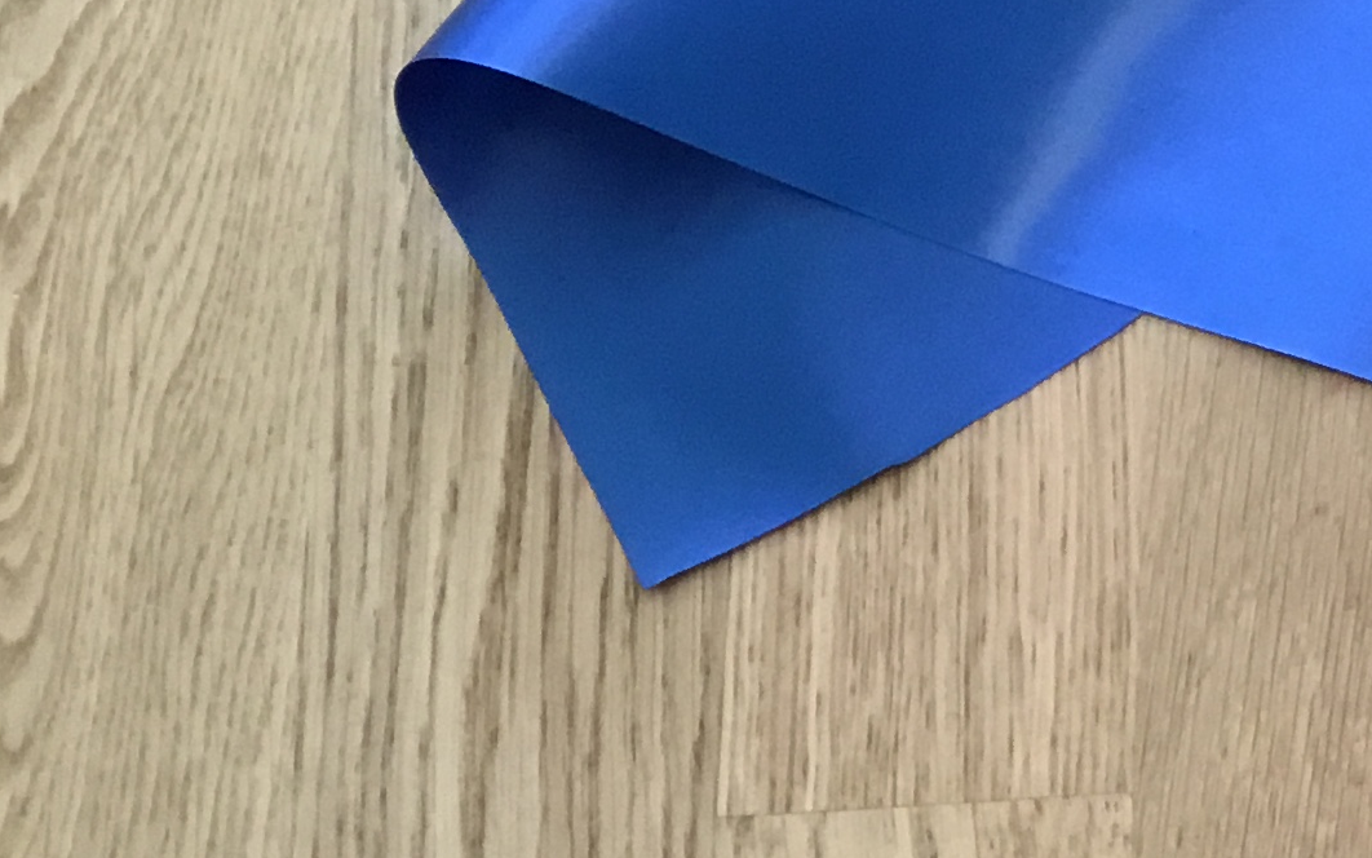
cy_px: 140
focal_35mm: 101
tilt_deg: -71.2
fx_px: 3777
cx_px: 2024
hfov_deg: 18.4
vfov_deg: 12.9
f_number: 2.4
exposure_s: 1/33
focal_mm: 3.3
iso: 100
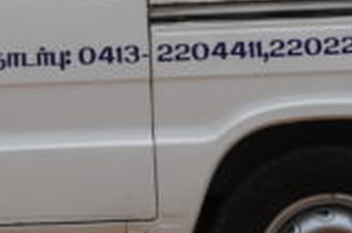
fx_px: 2498
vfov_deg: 5.3
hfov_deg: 7.9
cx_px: -172
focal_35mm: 256
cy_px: -124
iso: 250
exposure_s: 1/500
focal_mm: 40
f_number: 11
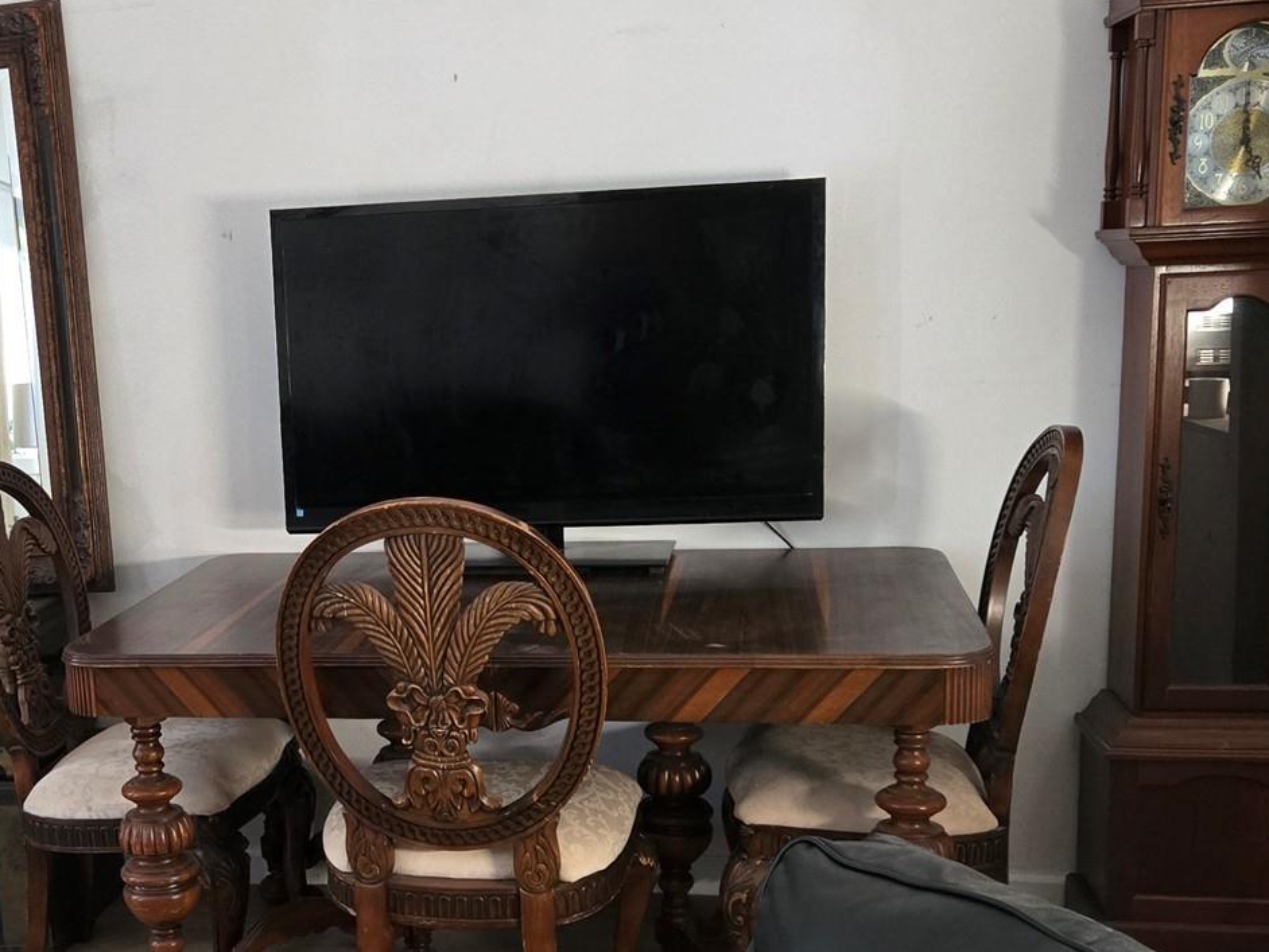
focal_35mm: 50
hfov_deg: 37.4
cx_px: 338
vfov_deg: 29.0
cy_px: 599
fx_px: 1833
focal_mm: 5.4
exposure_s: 1/60
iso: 500
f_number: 1.8
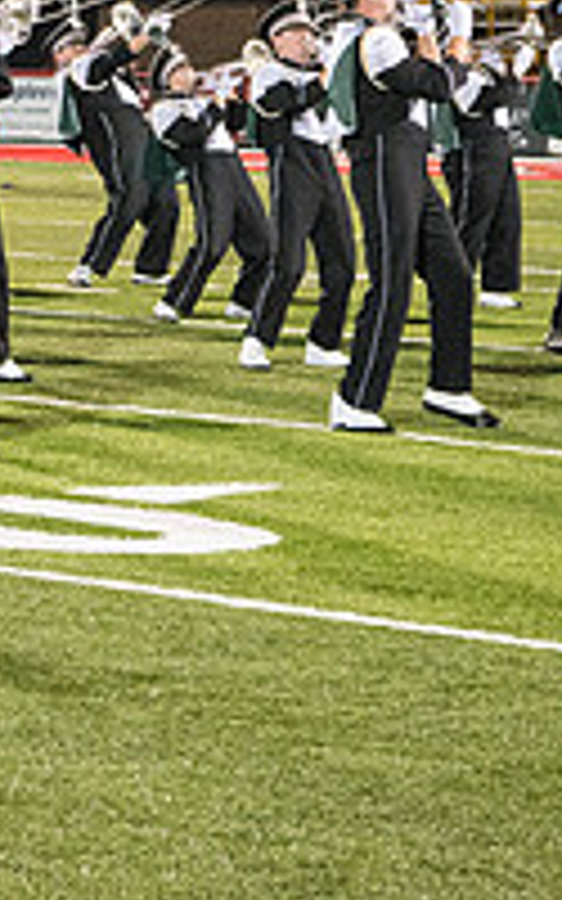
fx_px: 4485
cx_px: -513
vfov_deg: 11.4
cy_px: 79
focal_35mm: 183
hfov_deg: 7.0
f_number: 5.6
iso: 5000
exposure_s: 1/320
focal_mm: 62
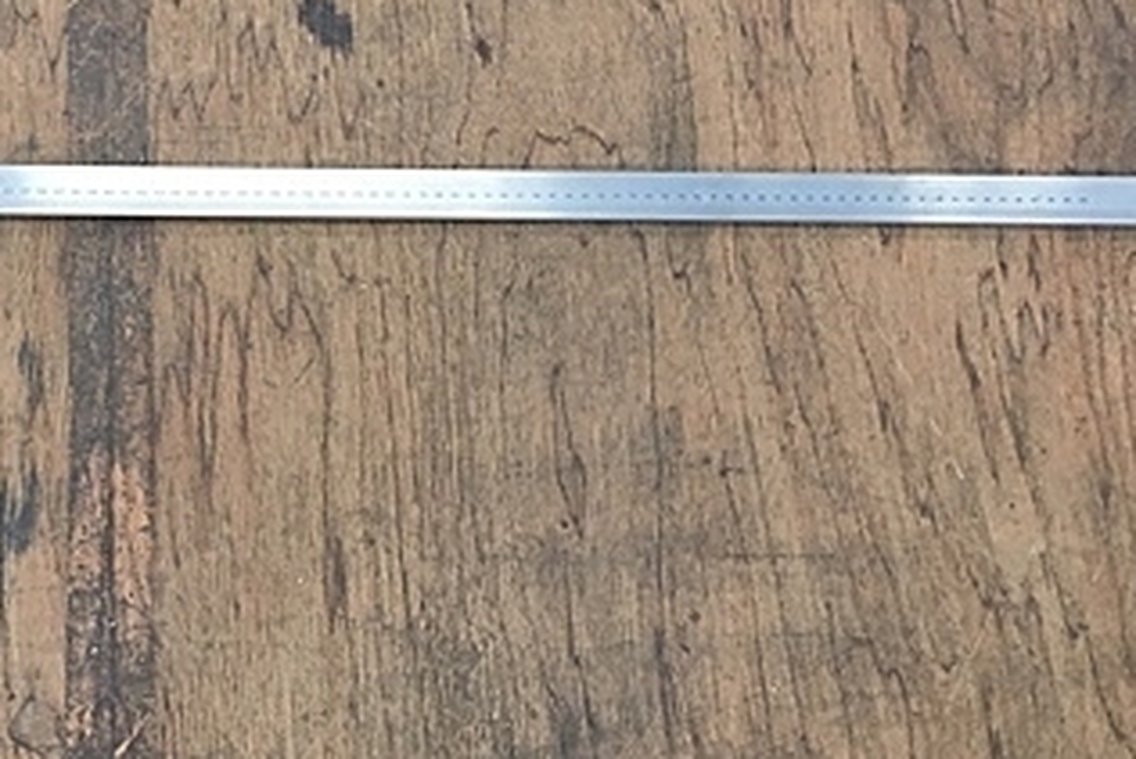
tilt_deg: -69.0
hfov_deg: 31.8
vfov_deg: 21.9
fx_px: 1926
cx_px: 187
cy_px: 101
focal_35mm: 61
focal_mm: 4.15
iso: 80
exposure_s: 1/30
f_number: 2.2
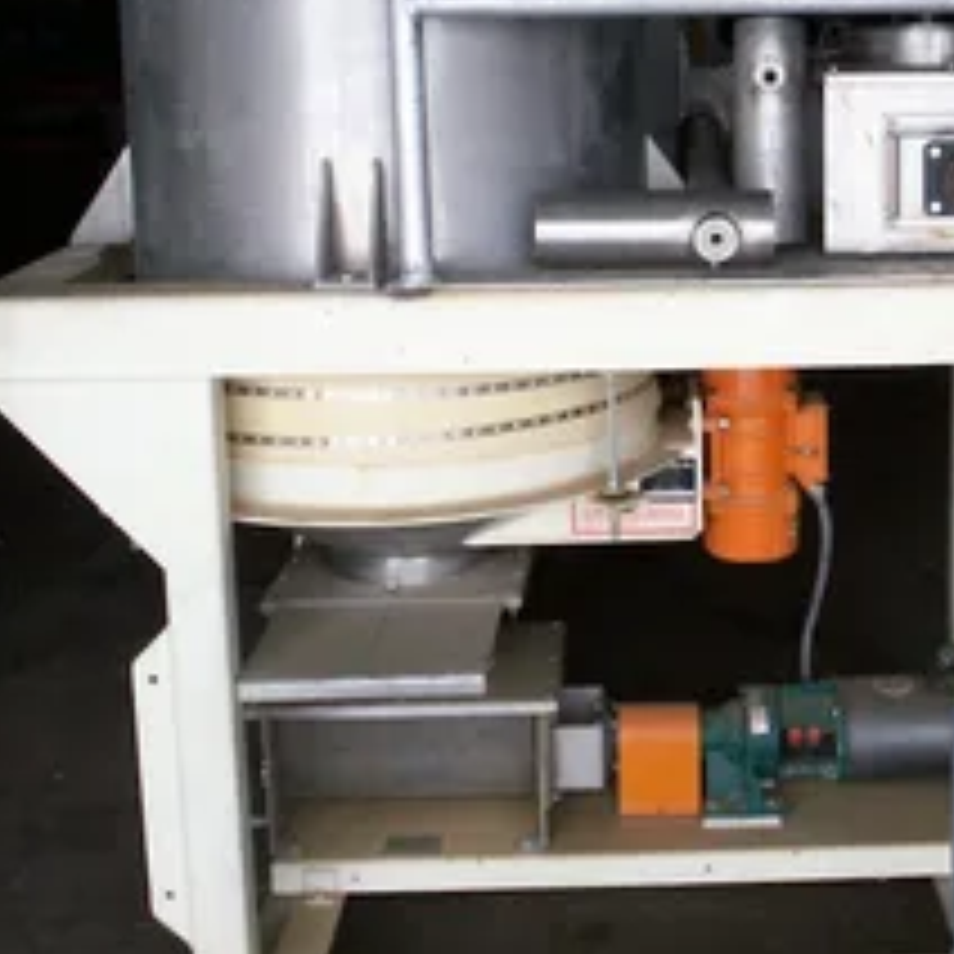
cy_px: 274
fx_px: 1871
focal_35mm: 60
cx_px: 612
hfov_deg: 28.5
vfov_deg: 28.3
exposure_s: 1/84.1
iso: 100
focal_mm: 5.9
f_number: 4.5
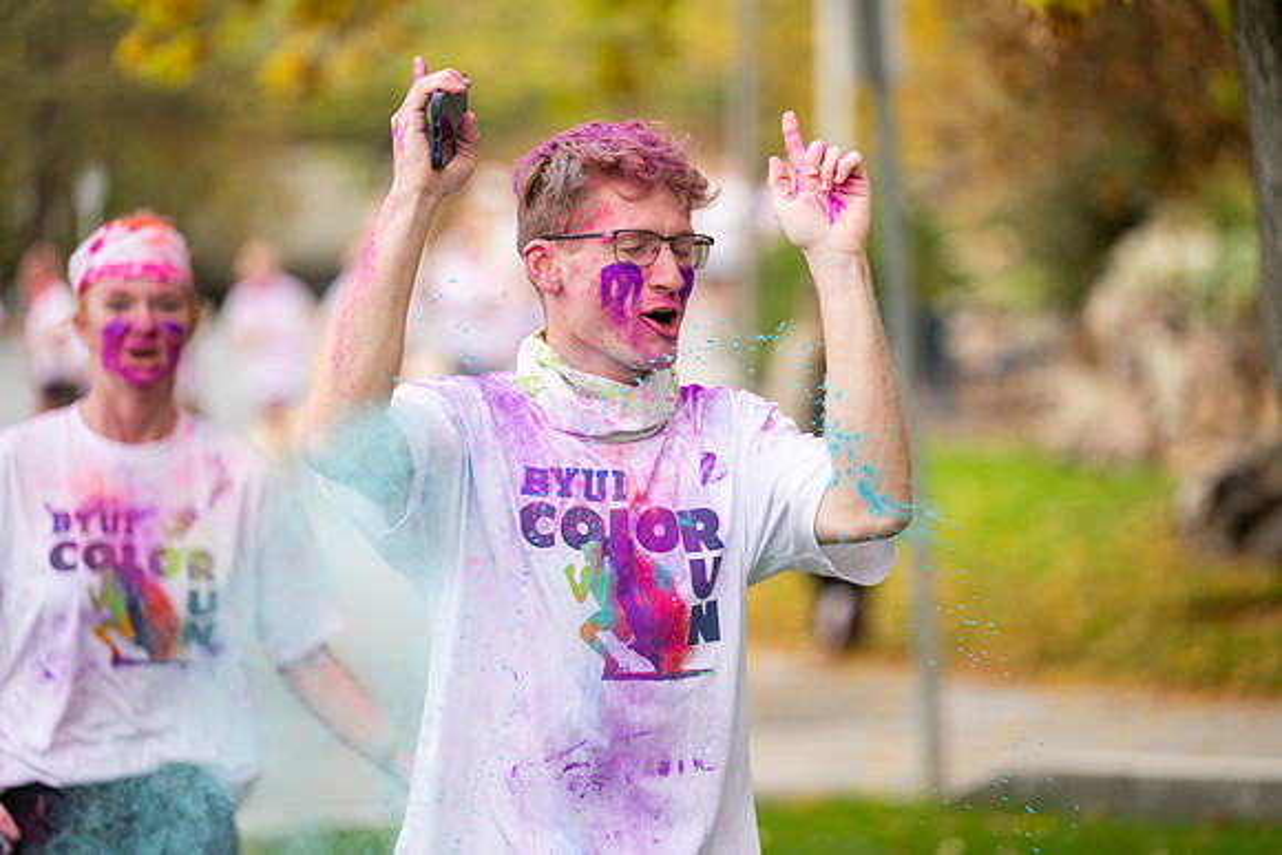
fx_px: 5343
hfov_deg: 13.7
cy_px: 428
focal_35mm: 150
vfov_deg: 9.2
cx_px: 641
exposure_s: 1/640
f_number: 2.8
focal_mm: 150
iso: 320
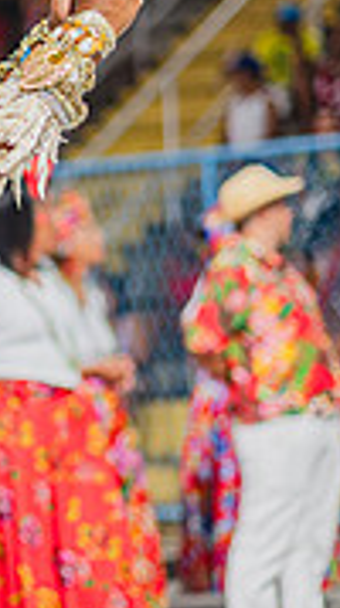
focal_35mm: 132
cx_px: -143
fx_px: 2127
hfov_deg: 8.9
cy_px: 221
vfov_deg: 16.3
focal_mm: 50
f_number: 1.8
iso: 320
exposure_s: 1/320
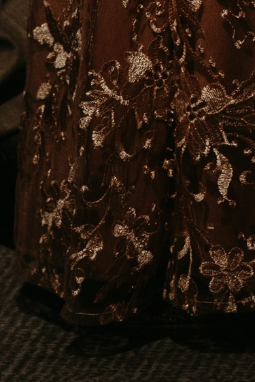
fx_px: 6169
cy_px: -807
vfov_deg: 3.5
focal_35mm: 581
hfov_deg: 2.4
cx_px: 252
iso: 800
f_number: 2.8
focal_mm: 85
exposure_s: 1/800
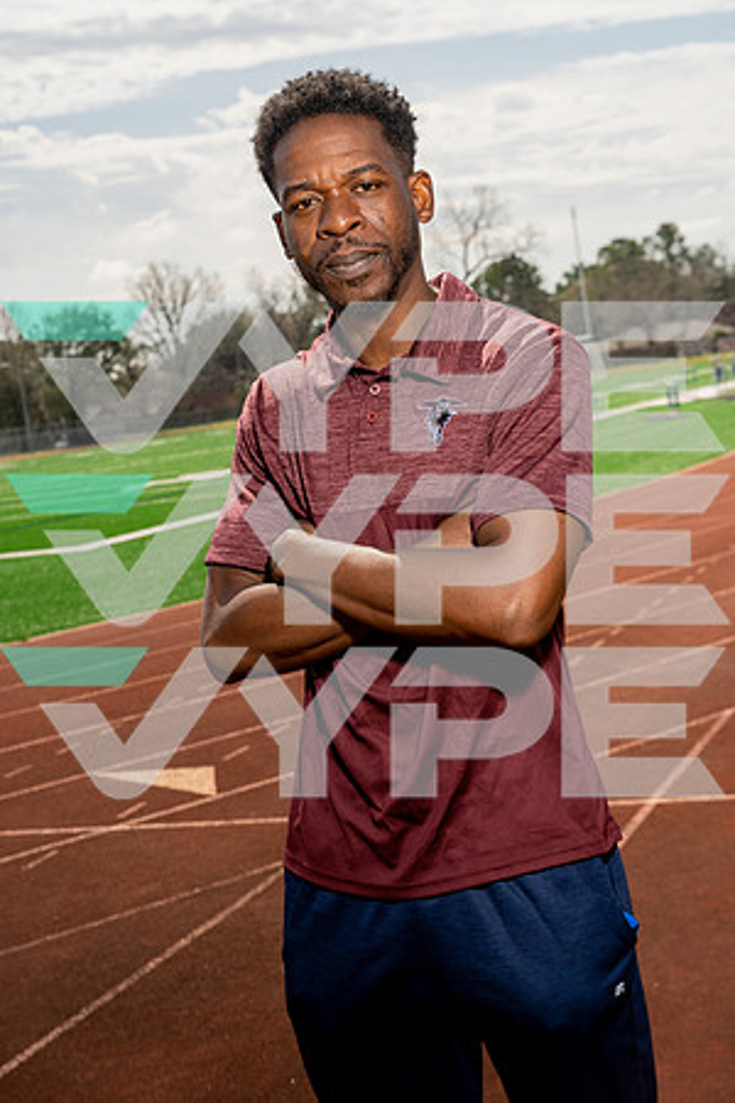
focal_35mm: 60
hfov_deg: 22.6
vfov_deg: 33.4
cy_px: 552
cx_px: 368
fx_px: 1837
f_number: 8
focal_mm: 60
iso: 100
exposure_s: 1/250
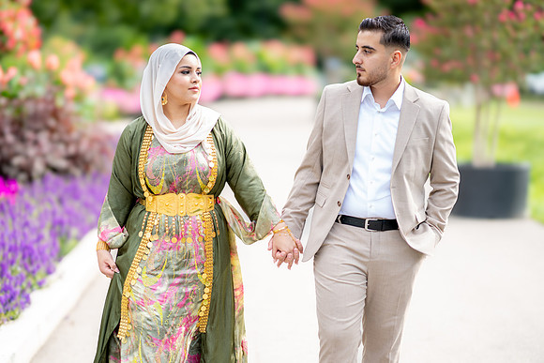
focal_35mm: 85
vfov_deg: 16.1
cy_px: 182
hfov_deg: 23.9
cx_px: 272
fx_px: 1285
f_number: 1.4
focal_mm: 85
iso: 100
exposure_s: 1/2500
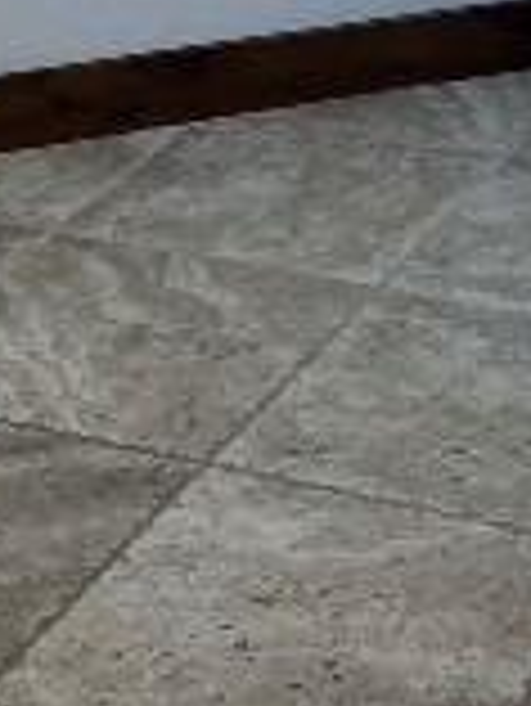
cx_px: 369
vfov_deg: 14.0
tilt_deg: -5.8
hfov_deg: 11.7
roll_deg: +1.7
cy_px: -504
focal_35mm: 127
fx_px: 2594
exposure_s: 1/120
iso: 64
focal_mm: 5.7
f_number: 1.5
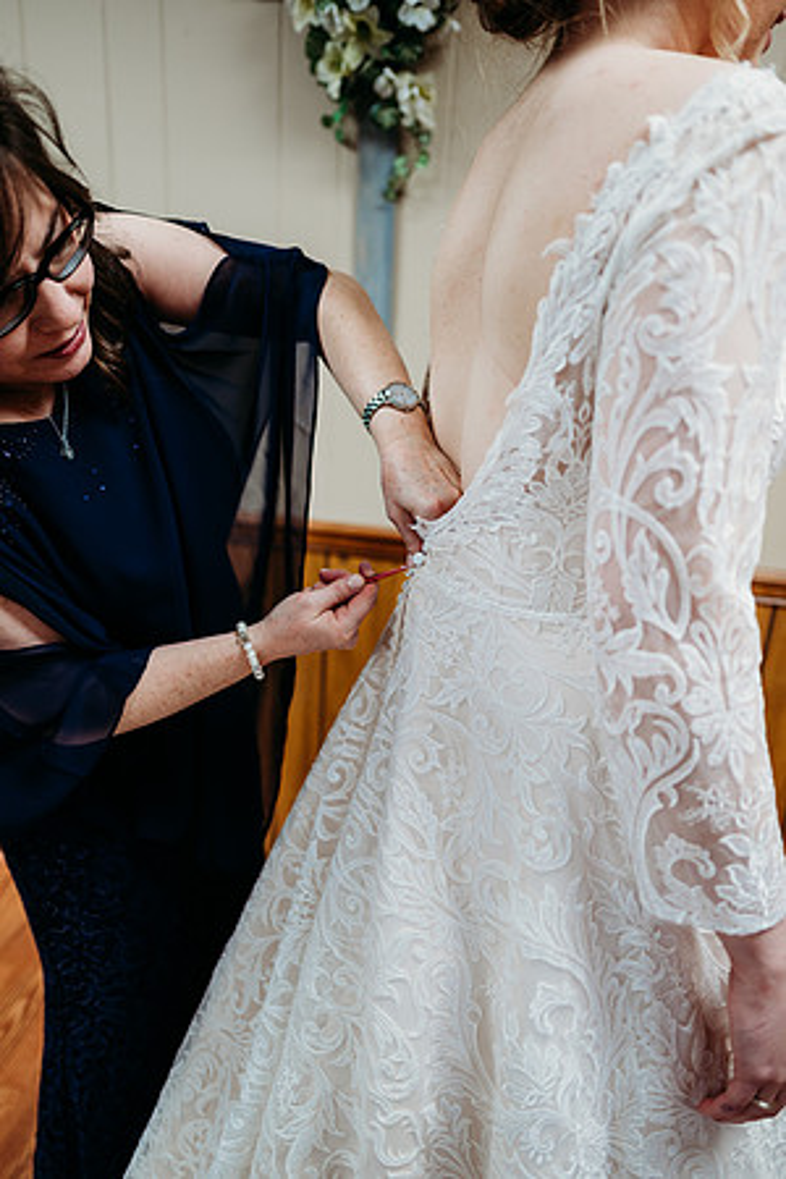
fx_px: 786
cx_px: 393
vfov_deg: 73.7
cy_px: 590
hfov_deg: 53.1
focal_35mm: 24
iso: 400
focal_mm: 24
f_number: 1.8
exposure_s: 1/125
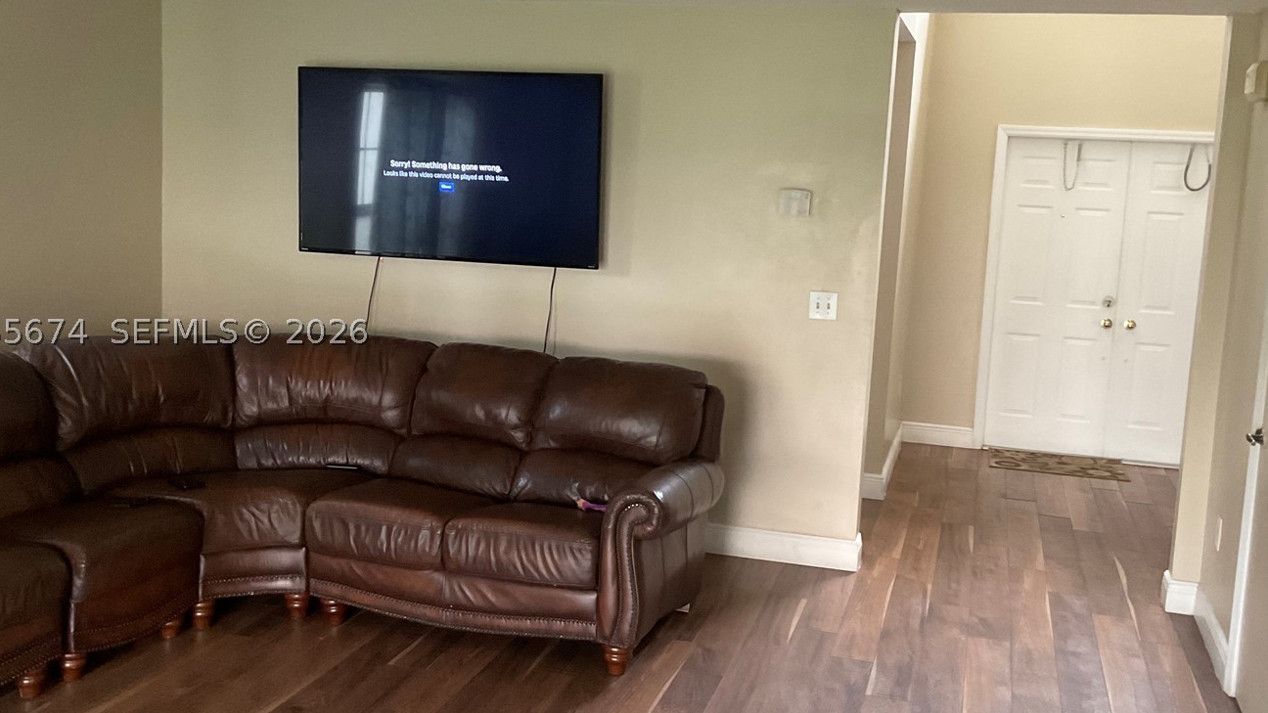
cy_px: 332
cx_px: 668
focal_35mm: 39
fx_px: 1311
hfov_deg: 51.6
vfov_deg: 30.4
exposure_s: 1/40
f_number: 1.8
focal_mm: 3
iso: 200
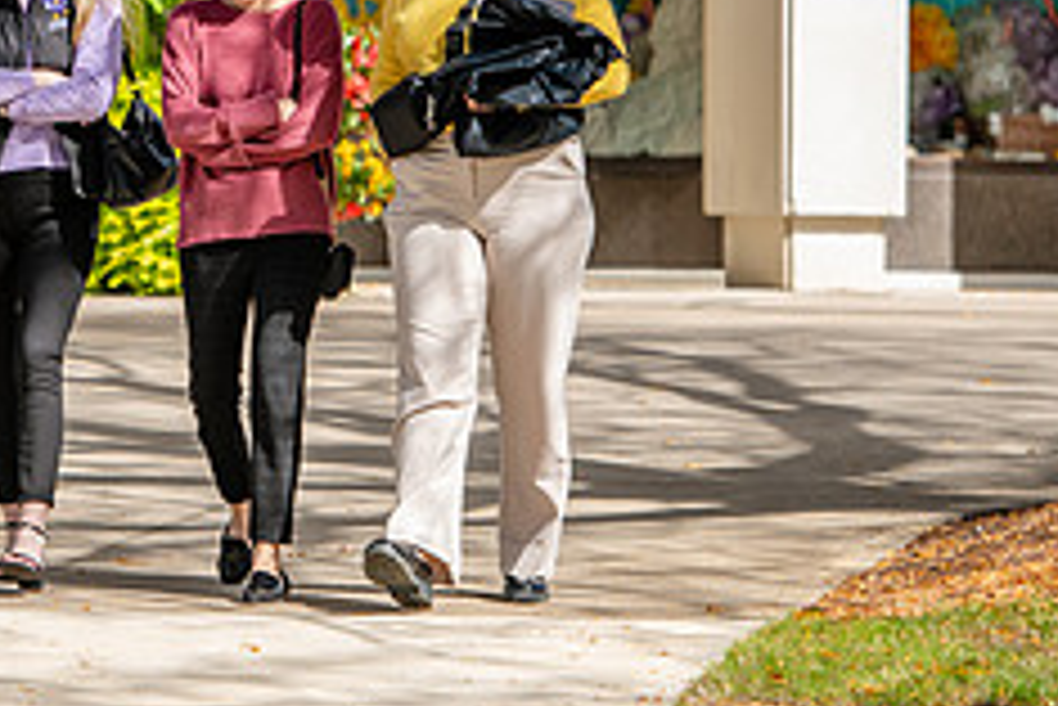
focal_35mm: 346
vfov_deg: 4.0
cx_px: -45
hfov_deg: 5.9
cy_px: -65
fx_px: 10174
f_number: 4.5
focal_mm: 140
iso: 125
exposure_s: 1/400
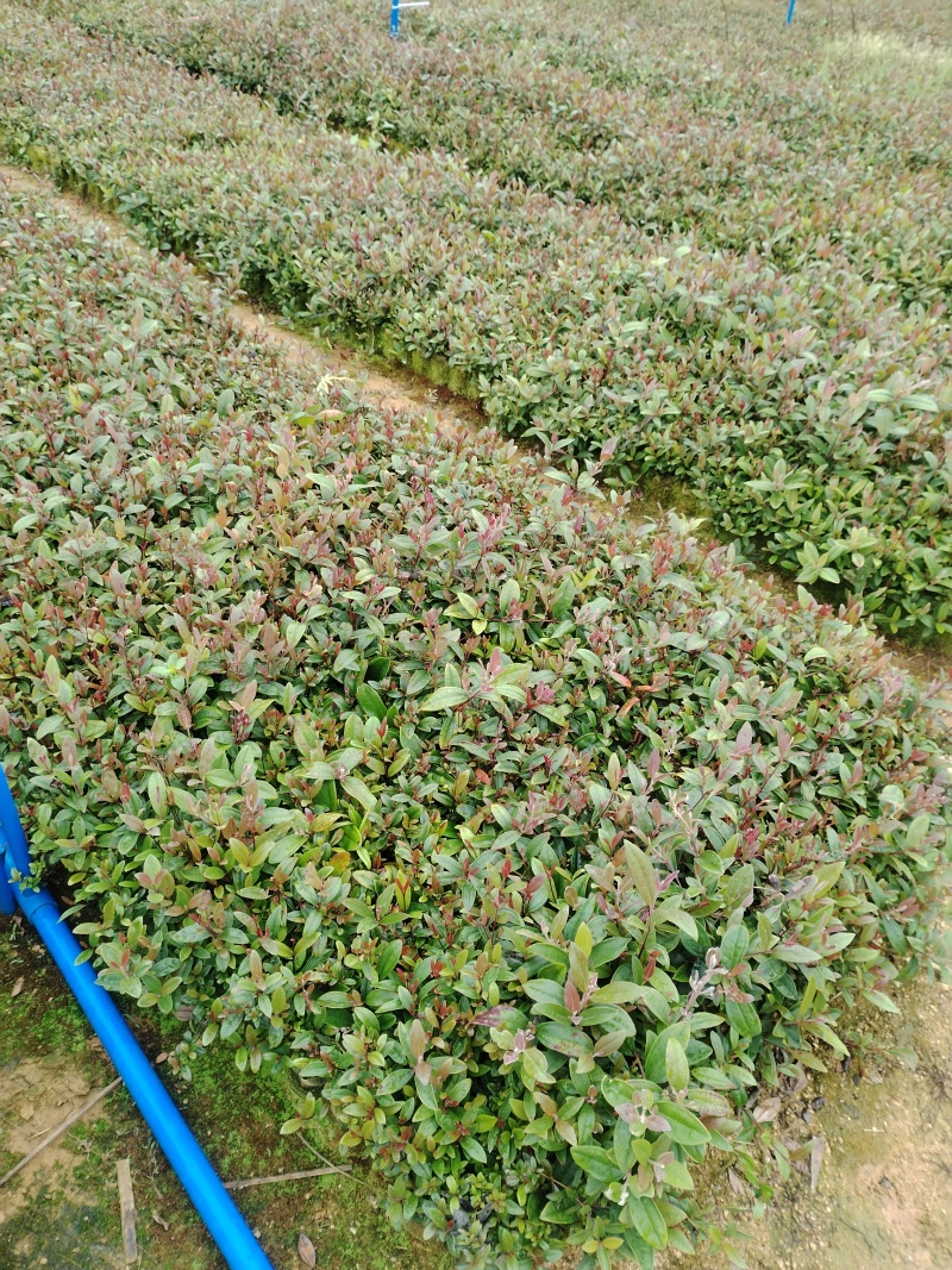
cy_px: 635
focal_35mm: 26
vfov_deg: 67.3
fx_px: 954
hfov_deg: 53.1
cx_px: 476
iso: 119
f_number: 1.8
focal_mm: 4.26
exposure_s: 1/100
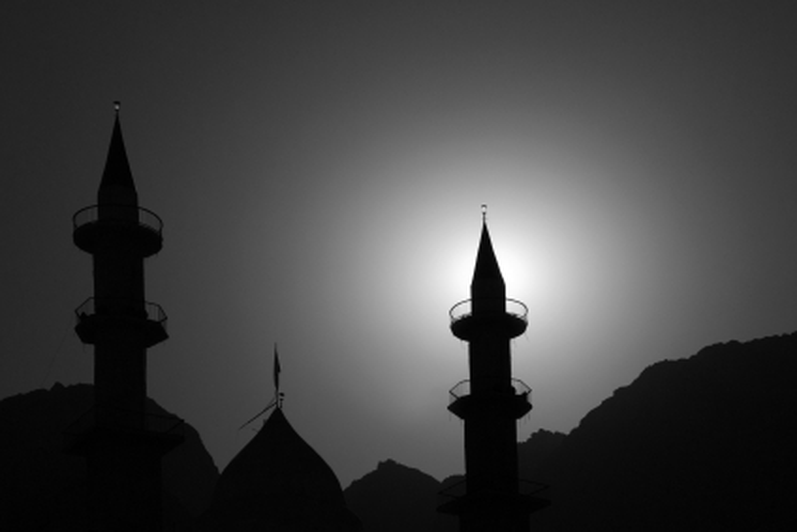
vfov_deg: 16.3
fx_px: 1860
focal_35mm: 84
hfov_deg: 24.2
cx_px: 398
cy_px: 266
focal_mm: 56
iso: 200
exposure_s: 1/5000
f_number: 11
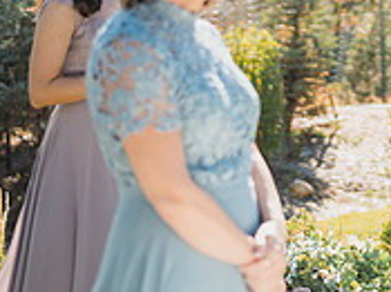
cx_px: 610
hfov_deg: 11.4
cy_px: -72
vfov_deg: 8.8
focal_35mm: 166
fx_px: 1874
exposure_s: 1/4000
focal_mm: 50
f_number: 1.8
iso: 200
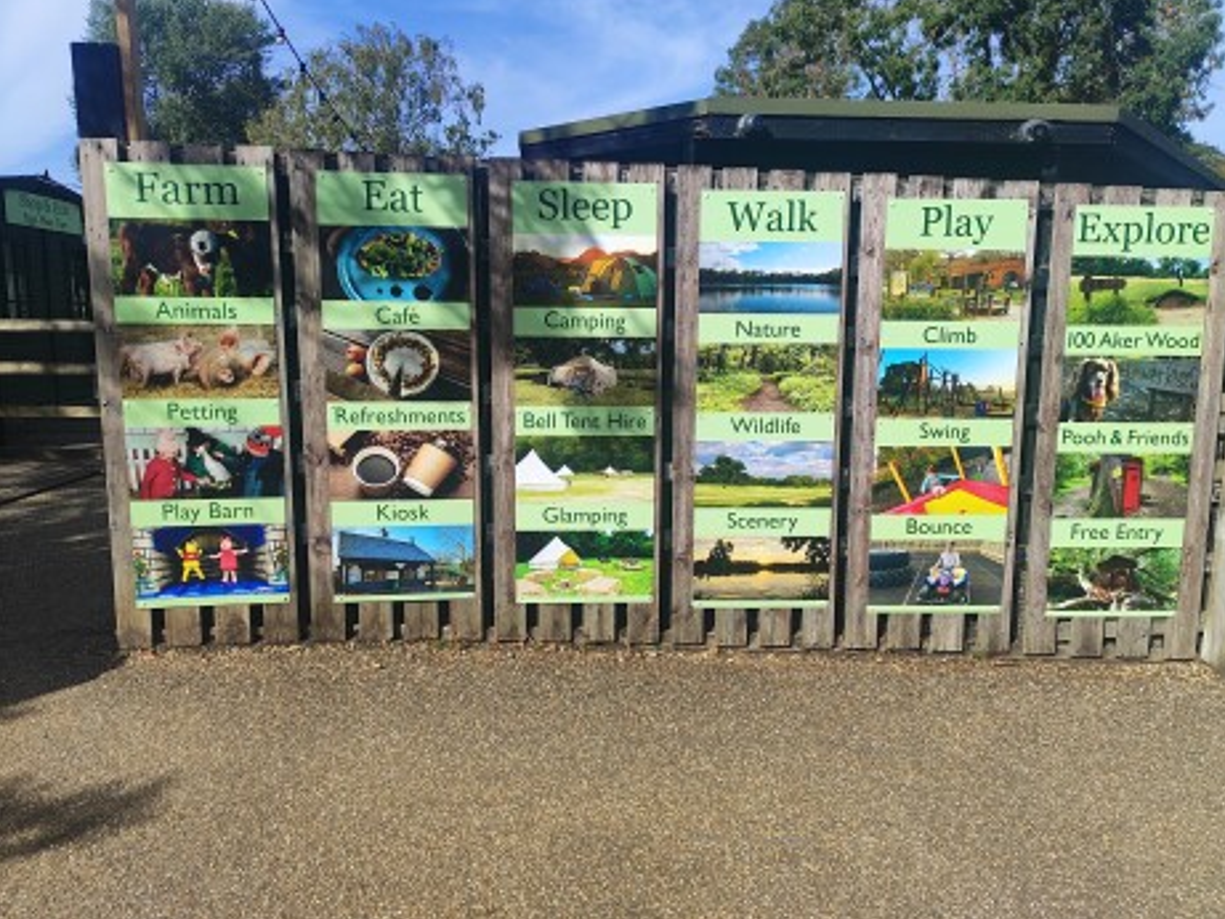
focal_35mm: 25
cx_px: 635
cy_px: 449
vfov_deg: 54.9
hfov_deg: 69.4
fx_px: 885
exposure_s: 1/689
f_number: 1.89
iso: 50
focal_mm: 5.89
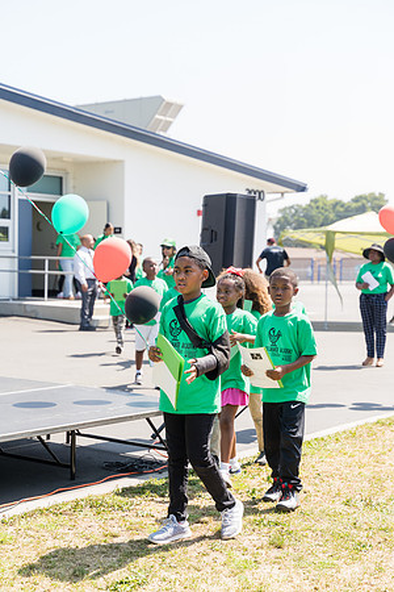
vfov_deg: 33.4
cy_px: 296
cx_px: 197
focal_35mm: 60
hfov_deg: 22.6
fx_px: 985
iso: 100
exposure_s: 1/250
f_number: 4
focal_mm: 60
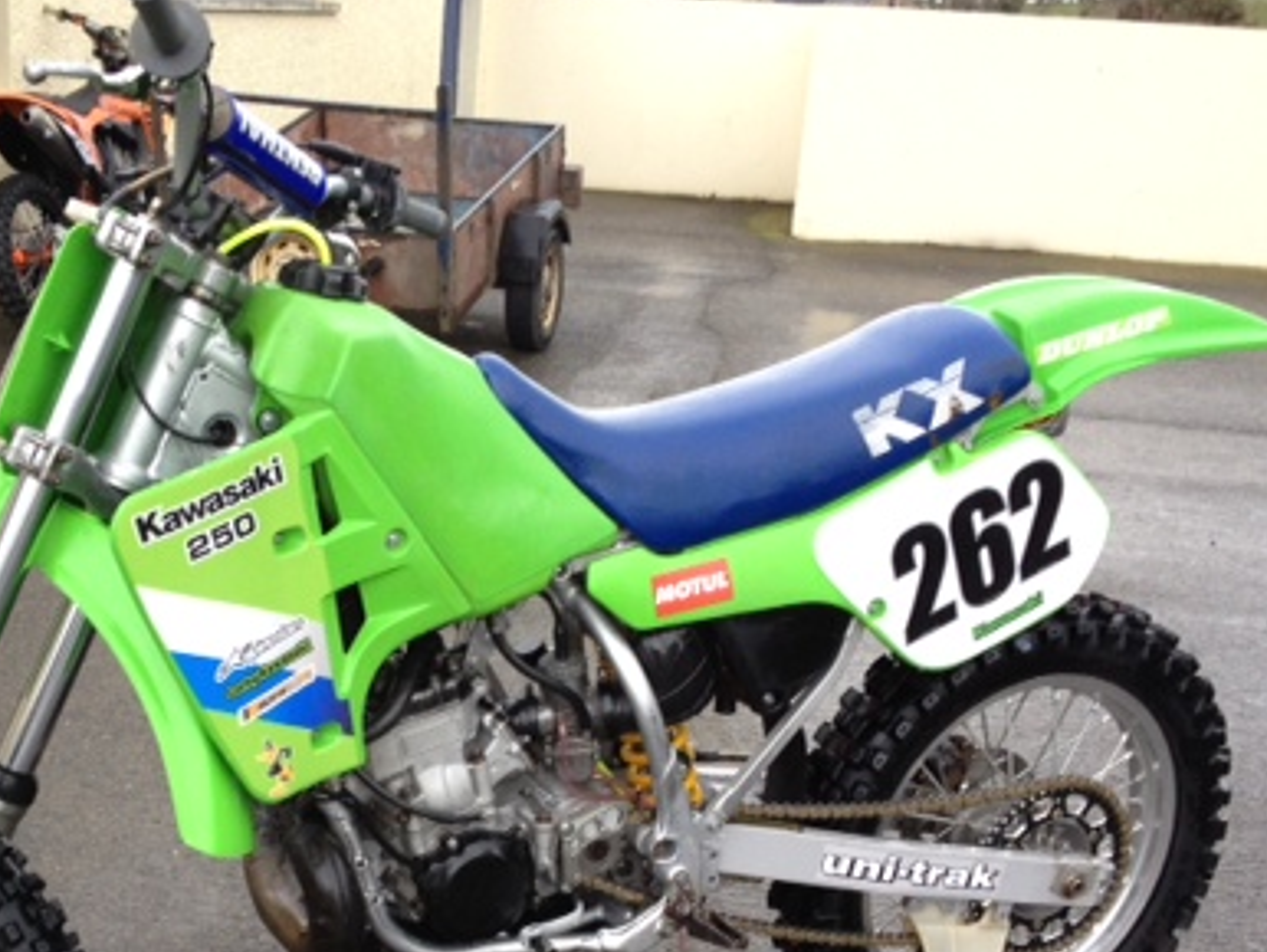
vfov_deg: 24.8
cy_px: 771
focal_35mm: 58
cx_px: 486
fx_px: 2124
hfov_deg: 33.1
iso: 80
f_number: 2.4
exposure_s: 1/30
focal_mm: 4.28
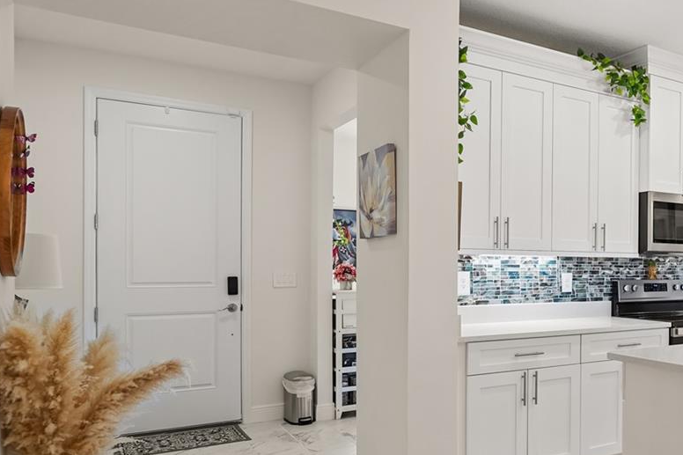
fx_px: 626
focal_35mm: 33
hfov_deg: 51.7
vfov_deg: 39.9
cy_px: 256
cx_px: 592
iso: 250
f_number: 4
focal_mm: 16
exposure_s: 1/40
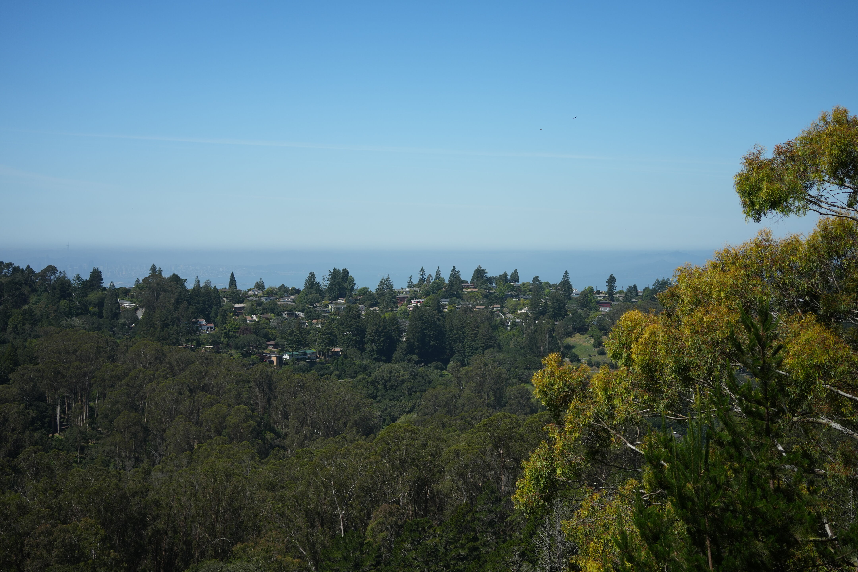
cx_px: 429
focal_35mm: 50
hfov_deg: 39.6
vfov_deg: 27.0
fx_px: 1192
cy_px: 286
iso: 200
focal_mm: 50
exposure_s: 1/2000
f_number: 4.5
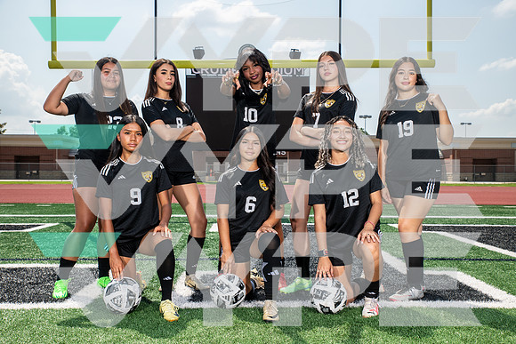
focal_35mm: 40
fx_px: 573
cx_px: 258
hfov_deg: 48.4
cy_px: 172
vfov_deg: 33.4
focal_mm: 40
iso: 100
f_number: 7.1
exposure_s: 1/320
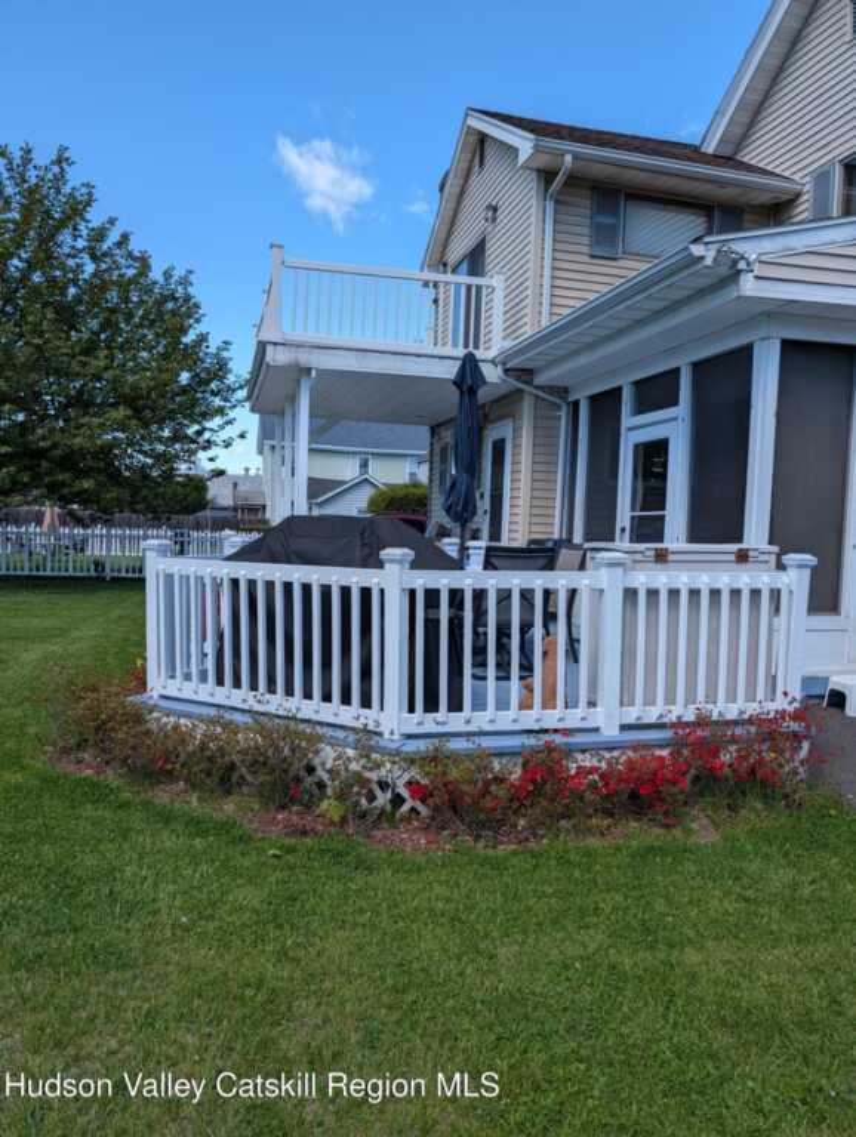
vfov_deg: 71.5
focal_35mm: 24
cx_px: 428
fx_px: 790
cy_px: 568
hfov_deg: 56.9
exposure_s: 1/529
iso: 21
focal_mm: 6.9
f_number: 1.68
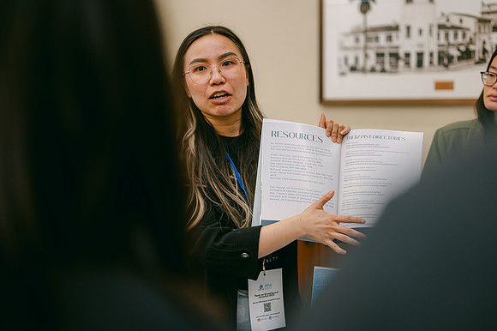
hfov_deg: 39.6
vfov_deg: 27.0
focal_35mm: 50
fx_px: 690
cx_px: 248
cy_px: 166
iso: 125
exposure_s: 1/125
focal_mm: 50
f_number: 2
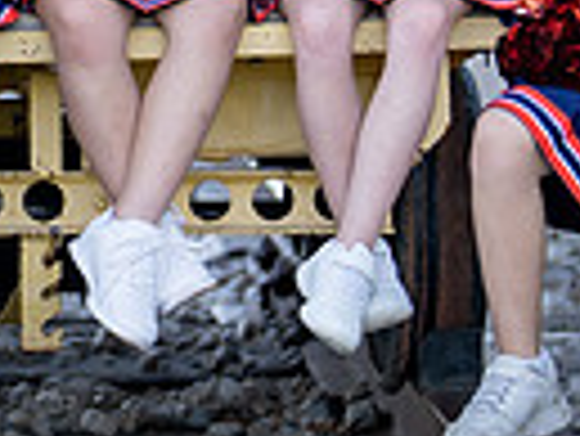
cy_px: -203
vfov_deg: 5.0
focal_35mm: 296
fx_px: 4964
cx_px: -177
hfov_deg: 6.6
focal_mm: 50
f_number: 1.2
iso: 100
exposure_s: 1/1250
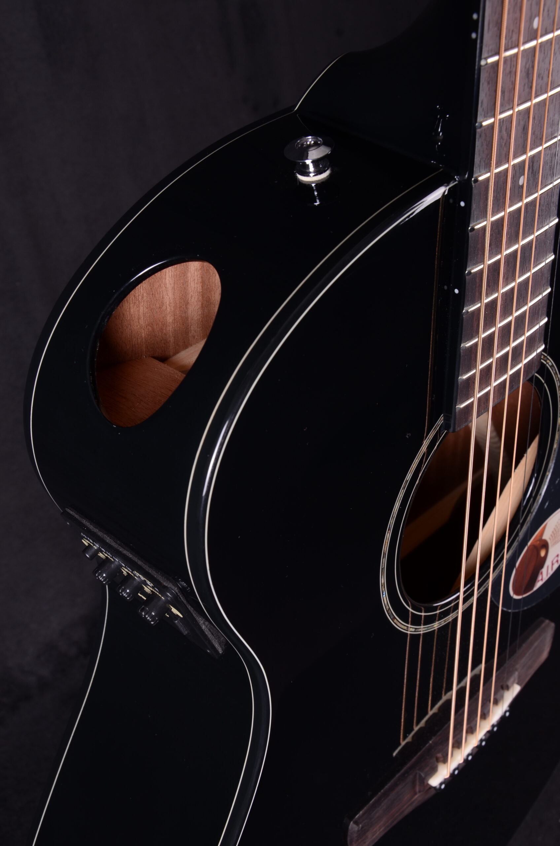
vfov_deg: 43.7
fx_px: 1054
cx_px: 280
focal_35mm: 45
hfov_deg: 29.7
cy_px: 423
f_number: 11
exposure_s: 1/200
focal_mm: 30
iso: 200
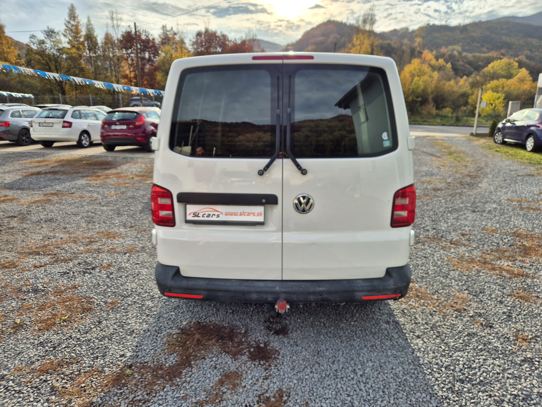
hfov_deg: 73.9
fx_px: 360
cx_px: 271
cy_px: 204
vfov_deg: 58.9
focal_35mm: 23
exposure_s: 1/2008
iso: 25
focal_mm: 5.4
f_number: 1.8
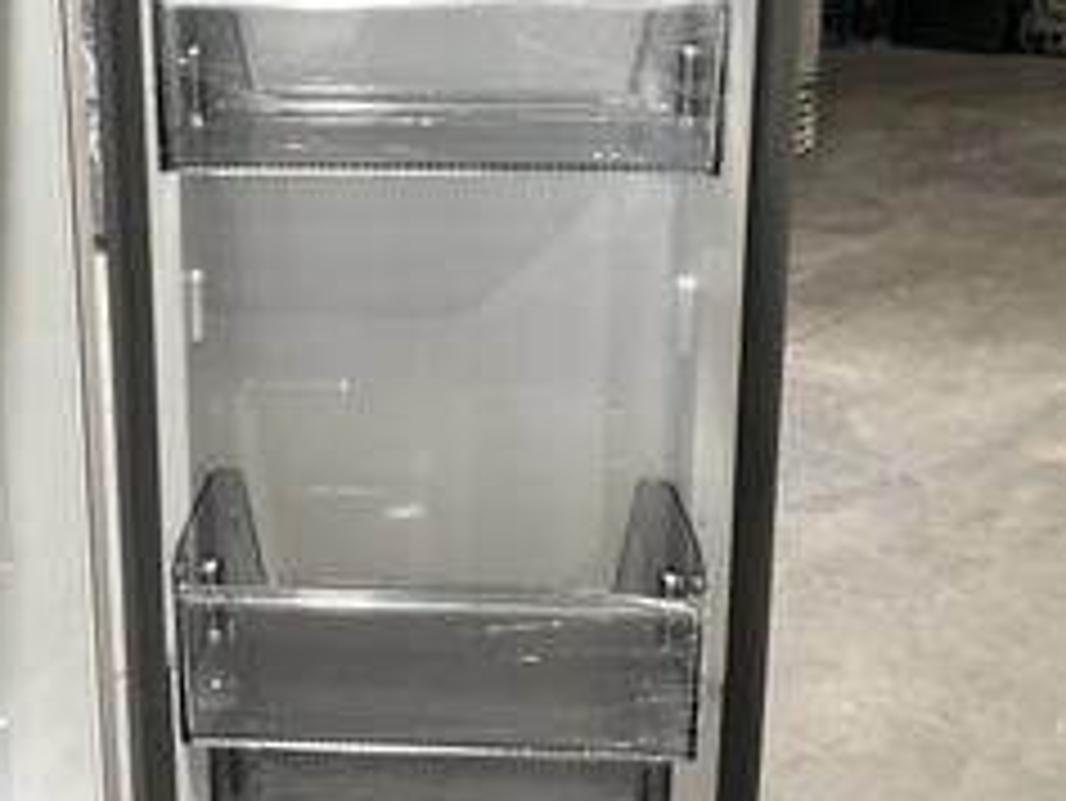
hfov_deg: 38.4
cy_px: 153
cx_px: 337
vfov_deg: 29.0
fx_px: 1510
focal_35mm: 49
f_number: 1.8
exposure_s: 1/60
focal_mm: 3
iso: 80
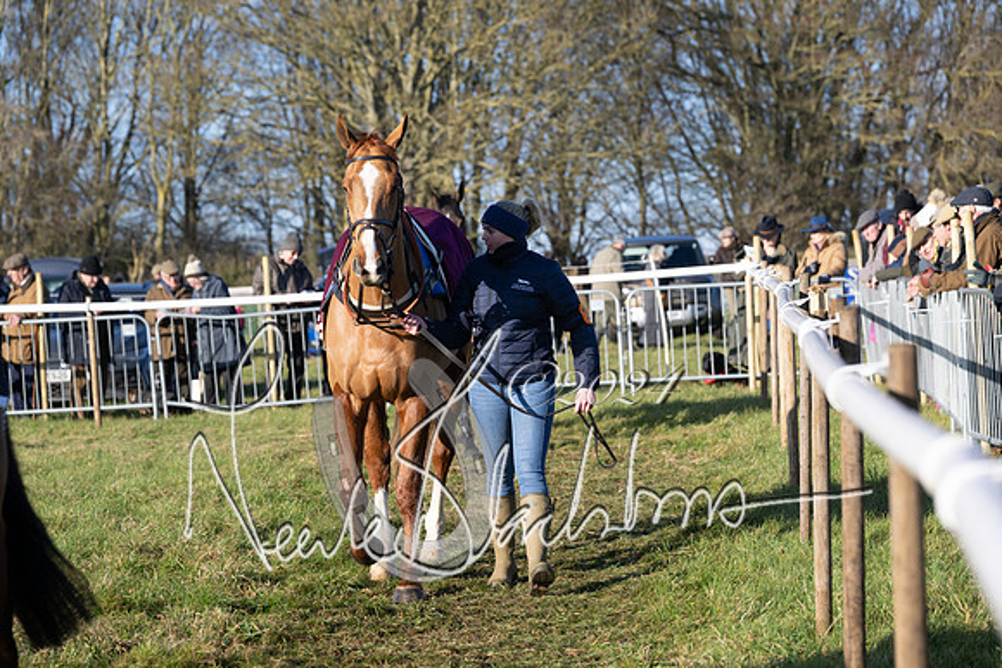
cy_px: 334
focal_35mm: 116
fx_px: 3229
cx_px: 501
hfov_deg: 17.6
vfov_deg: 11.8
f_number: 5
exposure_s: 1/1250
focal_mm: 116
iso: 400
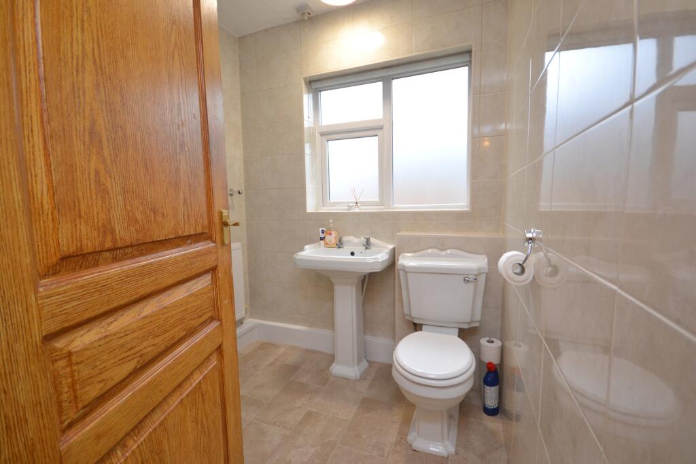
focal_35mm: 15
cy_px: 232
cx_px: 348
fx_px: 290
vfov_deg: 77.3
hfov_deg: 100.4
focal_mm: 10
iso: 560
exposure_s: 1/60
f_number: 4
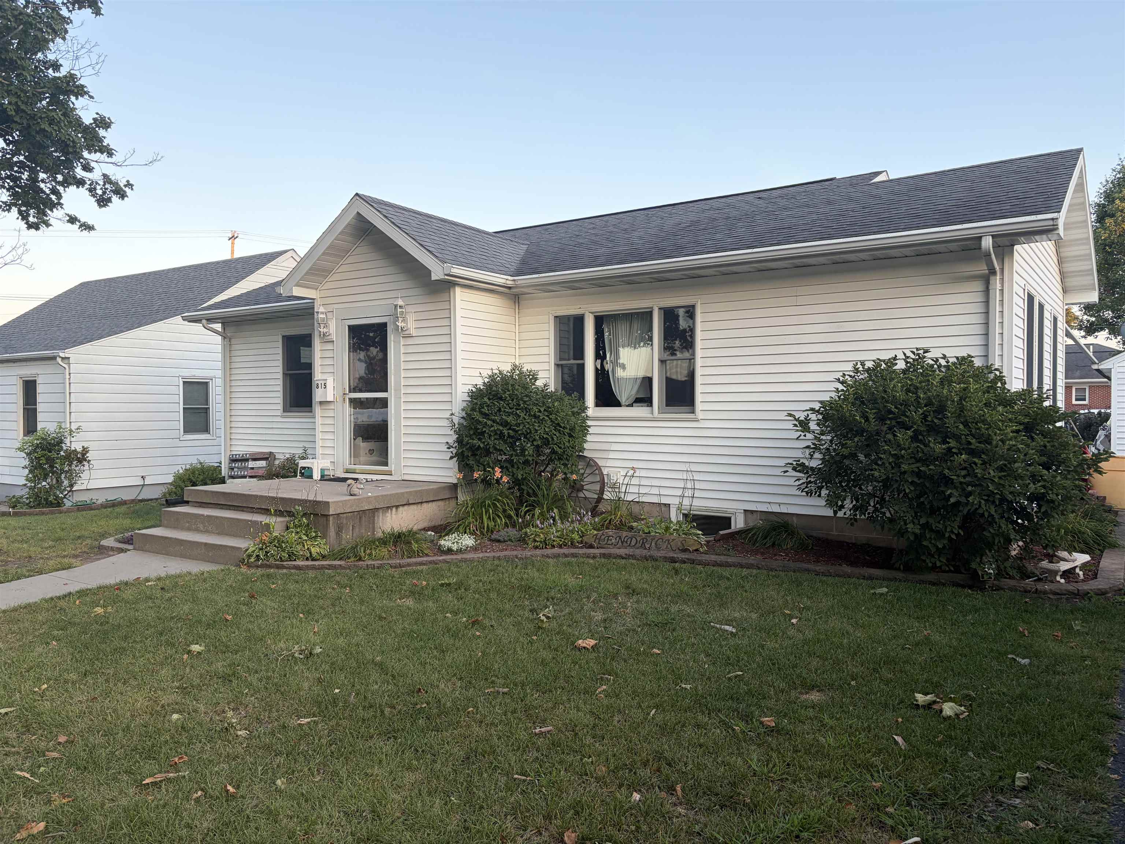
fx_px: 845
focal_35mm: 26
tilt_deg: -0.8
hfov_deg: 67.3
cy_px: 422
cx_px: 562
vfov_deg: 53.1
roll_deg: +0.5
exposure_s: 1/316
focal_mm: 5.96
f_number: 1.6
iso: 50
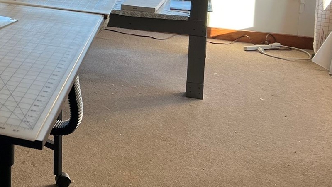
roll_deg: +0.2
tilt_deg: -8.3
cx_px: -61
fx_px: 599
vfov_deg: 16.7
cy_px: -55
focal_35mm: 68
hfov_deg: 27.5
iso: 40
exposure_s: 1/197
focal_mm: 5.7
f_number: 1.5
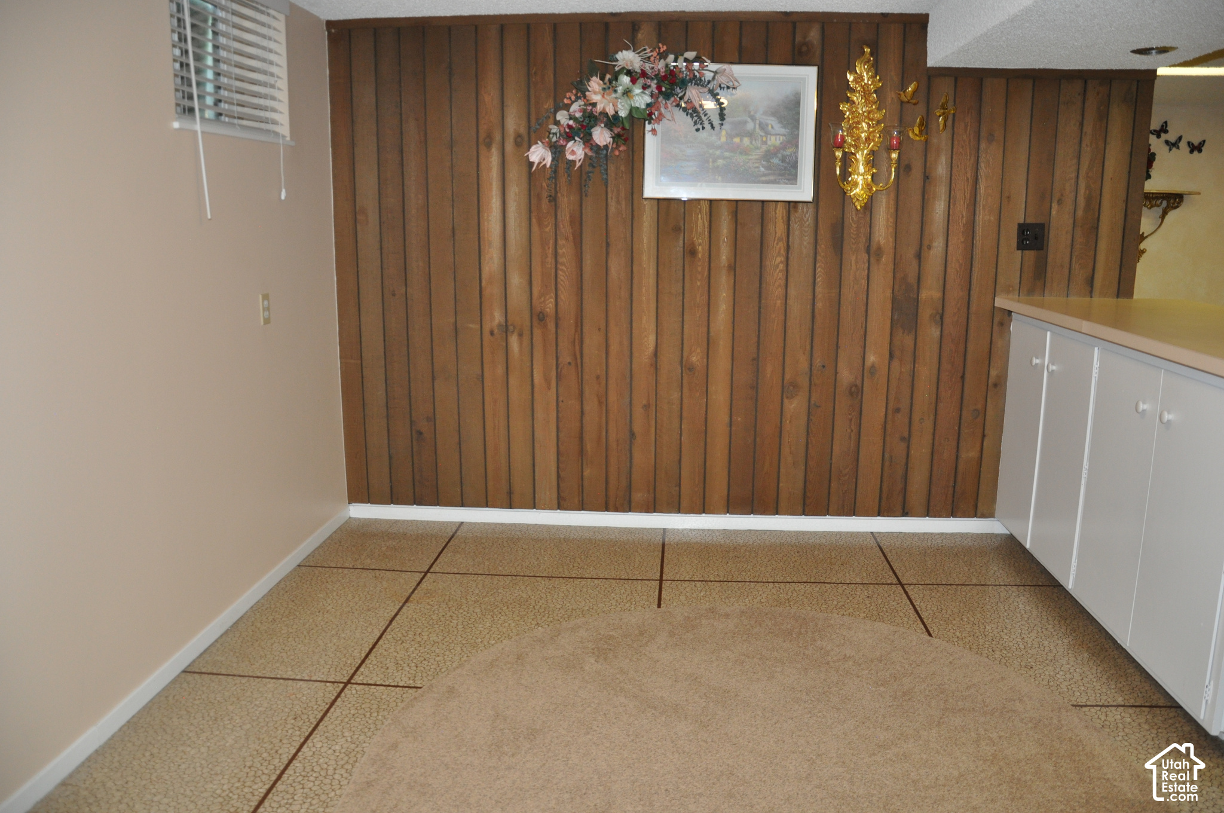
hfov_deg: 67.4
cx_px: 612
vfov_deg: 47.8
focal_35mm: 27
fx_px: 917
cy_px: 406
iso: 800
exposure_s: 1/60
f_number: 3.5
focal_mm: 18
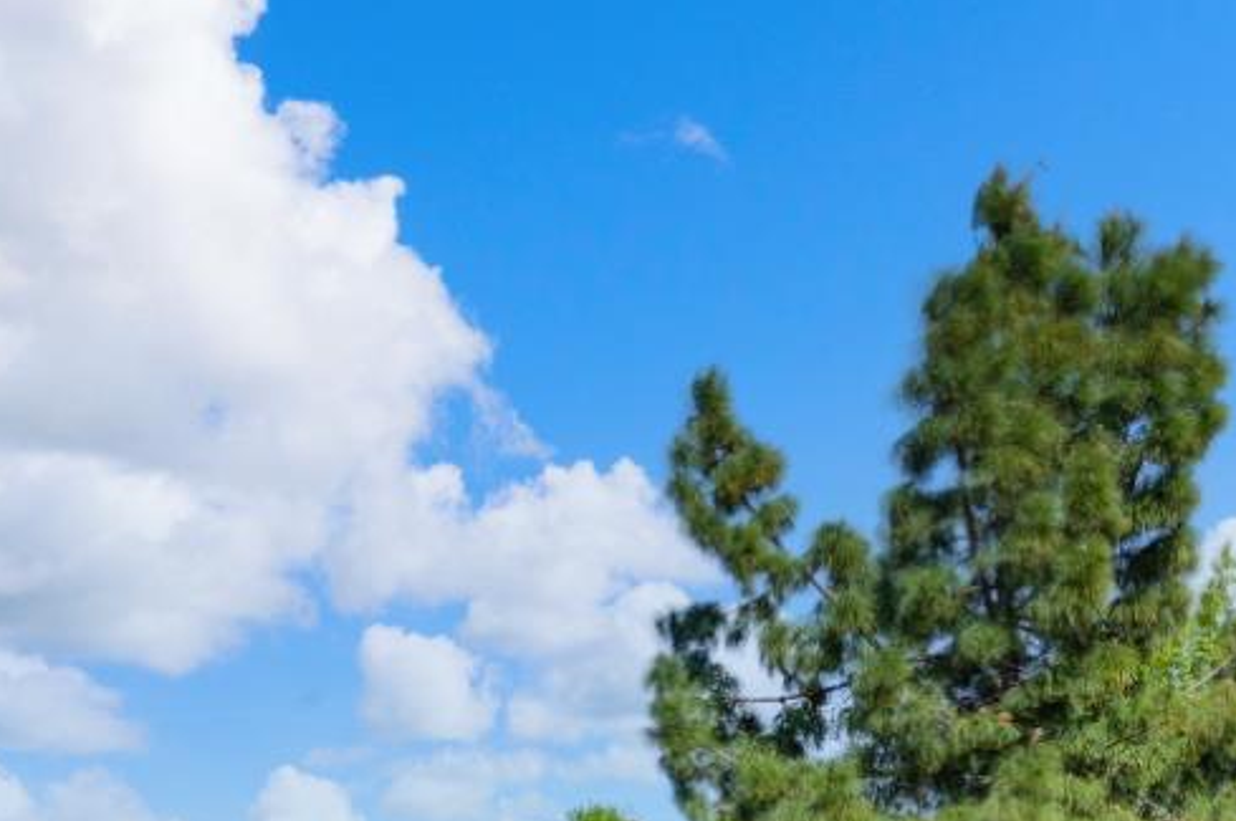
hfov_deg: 42.6
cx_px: 508
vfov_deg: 25.5
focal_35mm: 46
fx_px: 1578
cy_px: 1038
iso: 500
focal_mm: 15
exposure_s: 1/640
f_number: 13
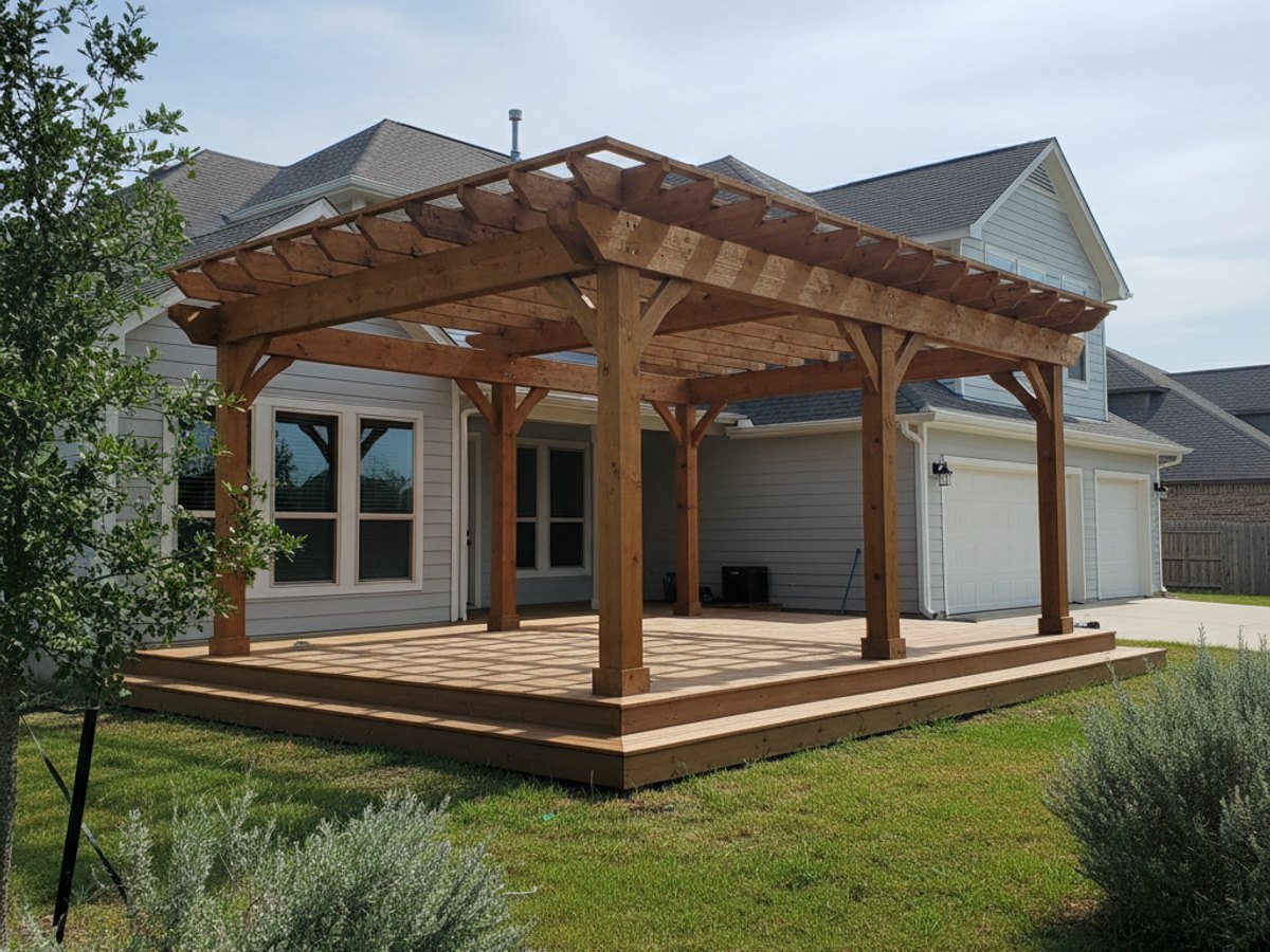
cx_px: 635
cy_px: 476
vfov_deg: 58.9
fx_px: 844
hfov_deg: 73.9
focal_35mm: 23
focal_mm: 6.4
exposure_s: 1/1202
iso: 1093
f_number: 1.8
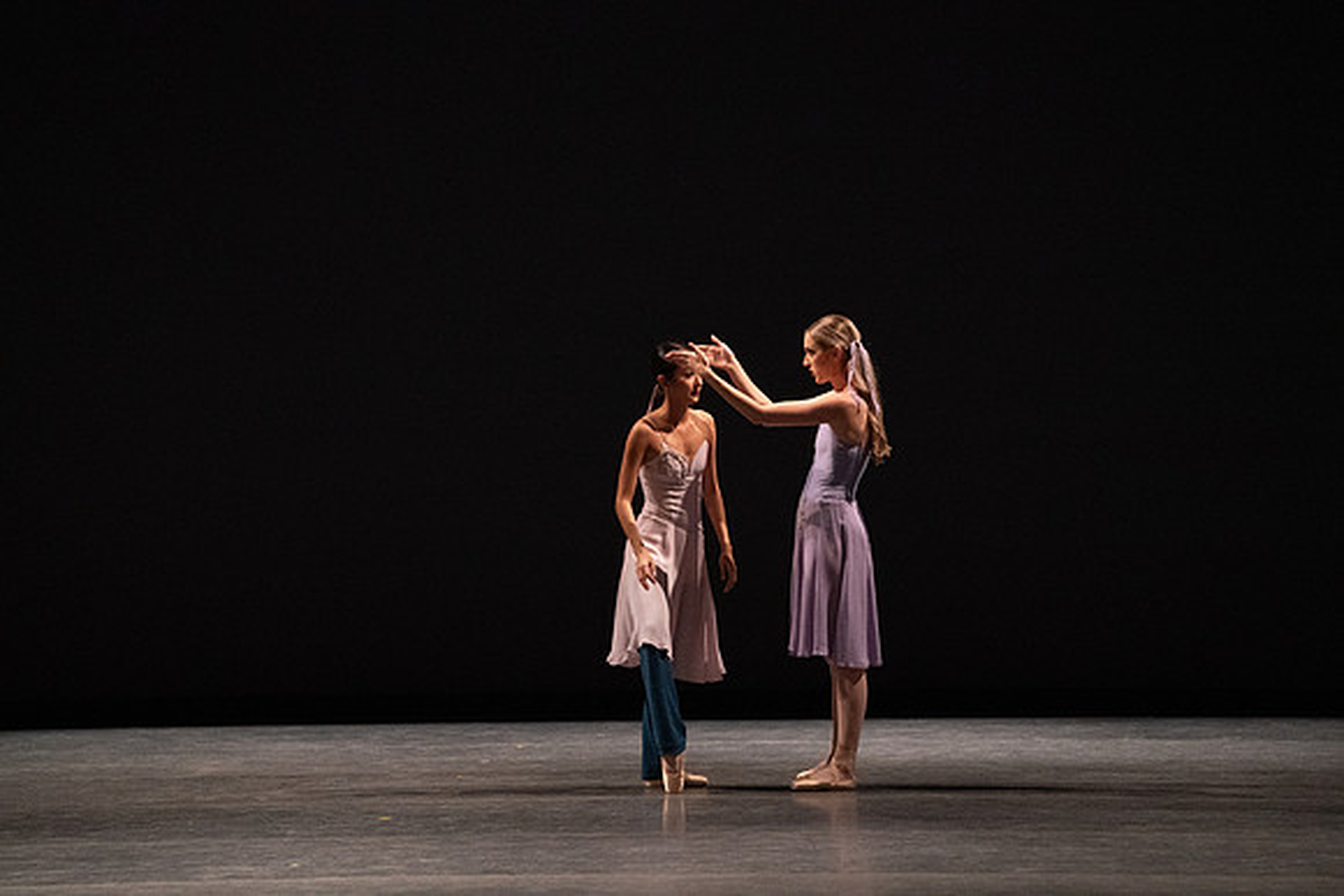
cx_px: 672
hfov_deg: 10.3
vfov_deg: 6.9
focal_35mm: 200
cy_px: 448
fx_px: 7468
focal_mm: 200
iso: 12800
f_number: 5
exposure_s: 1/400
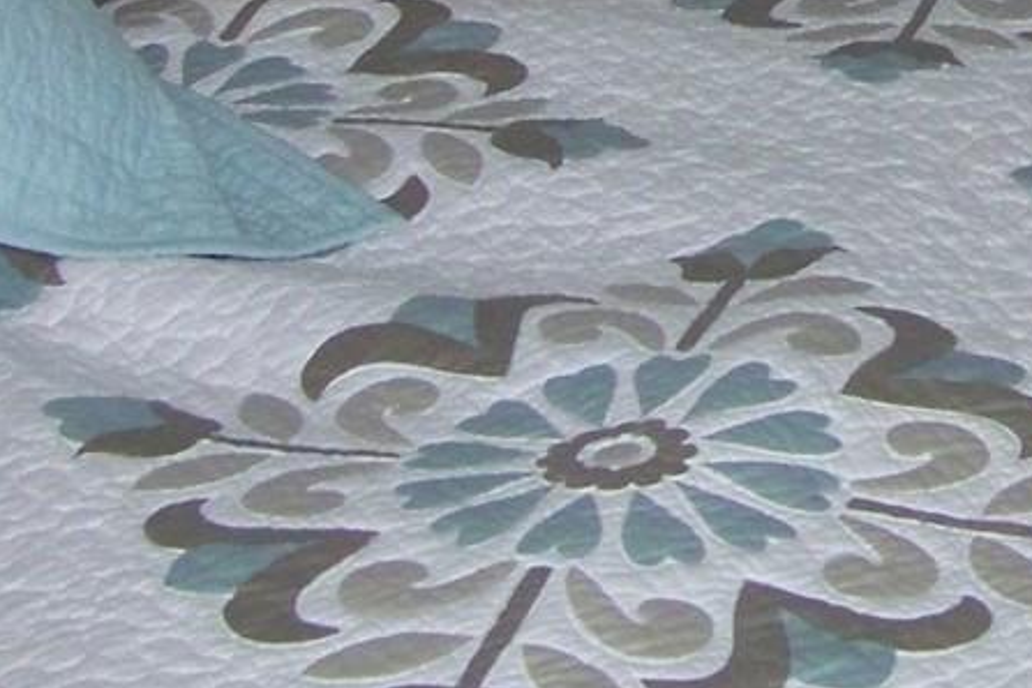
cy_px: -286
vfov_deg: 10.0
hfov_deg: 15.0
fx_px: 3841
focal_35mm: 134
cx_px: 1101
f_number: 2.8
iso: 200
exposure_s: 1/30
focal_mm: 5.85
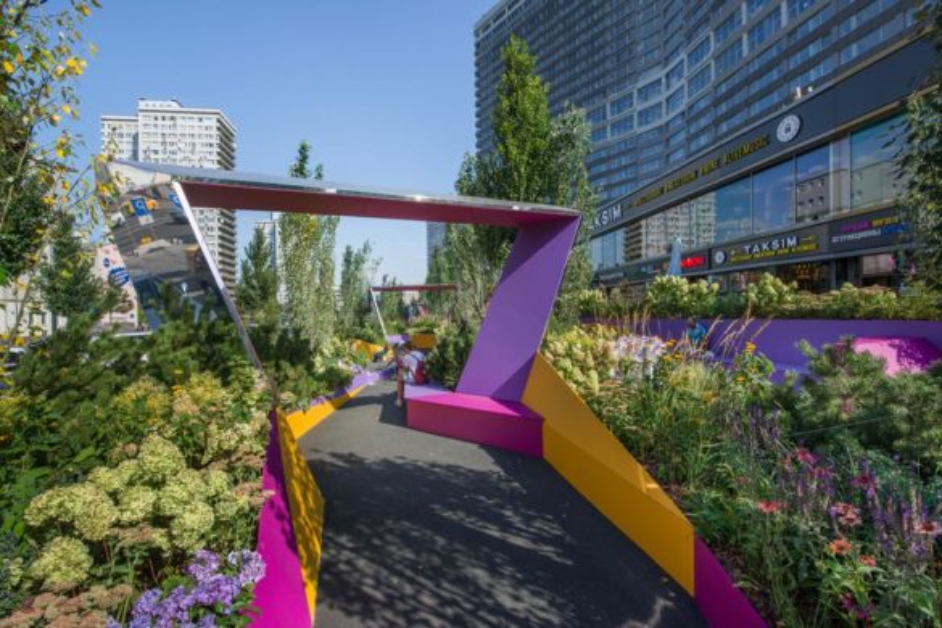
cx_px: 471
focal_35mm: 14
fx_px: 366
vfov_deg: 81.2
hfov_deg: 104.3
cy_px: 314
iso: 200
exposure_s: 1/125
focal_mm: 14
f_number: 14
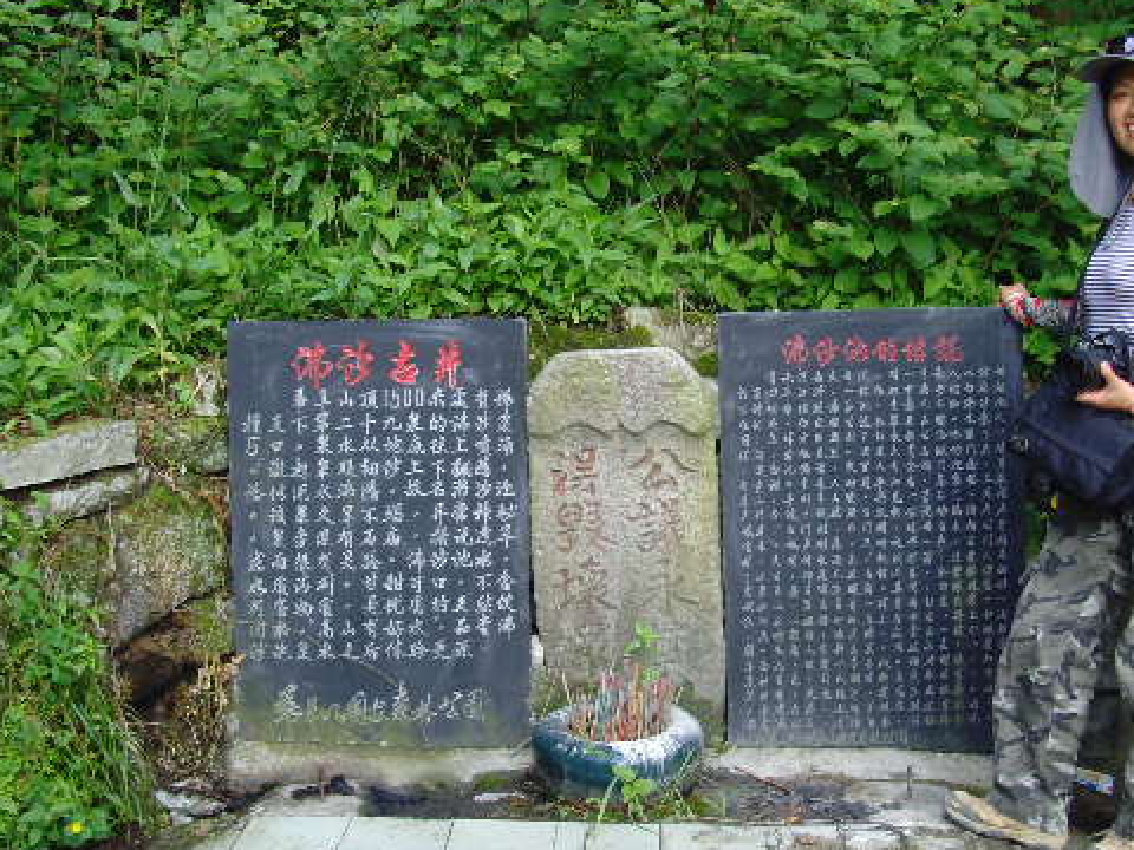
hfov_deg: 36.7
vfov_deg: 28.0
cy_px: 496
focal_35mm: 52
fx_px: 1703
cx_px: 662
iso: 100
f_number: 3.5
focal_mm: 6.6
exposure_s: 1/90
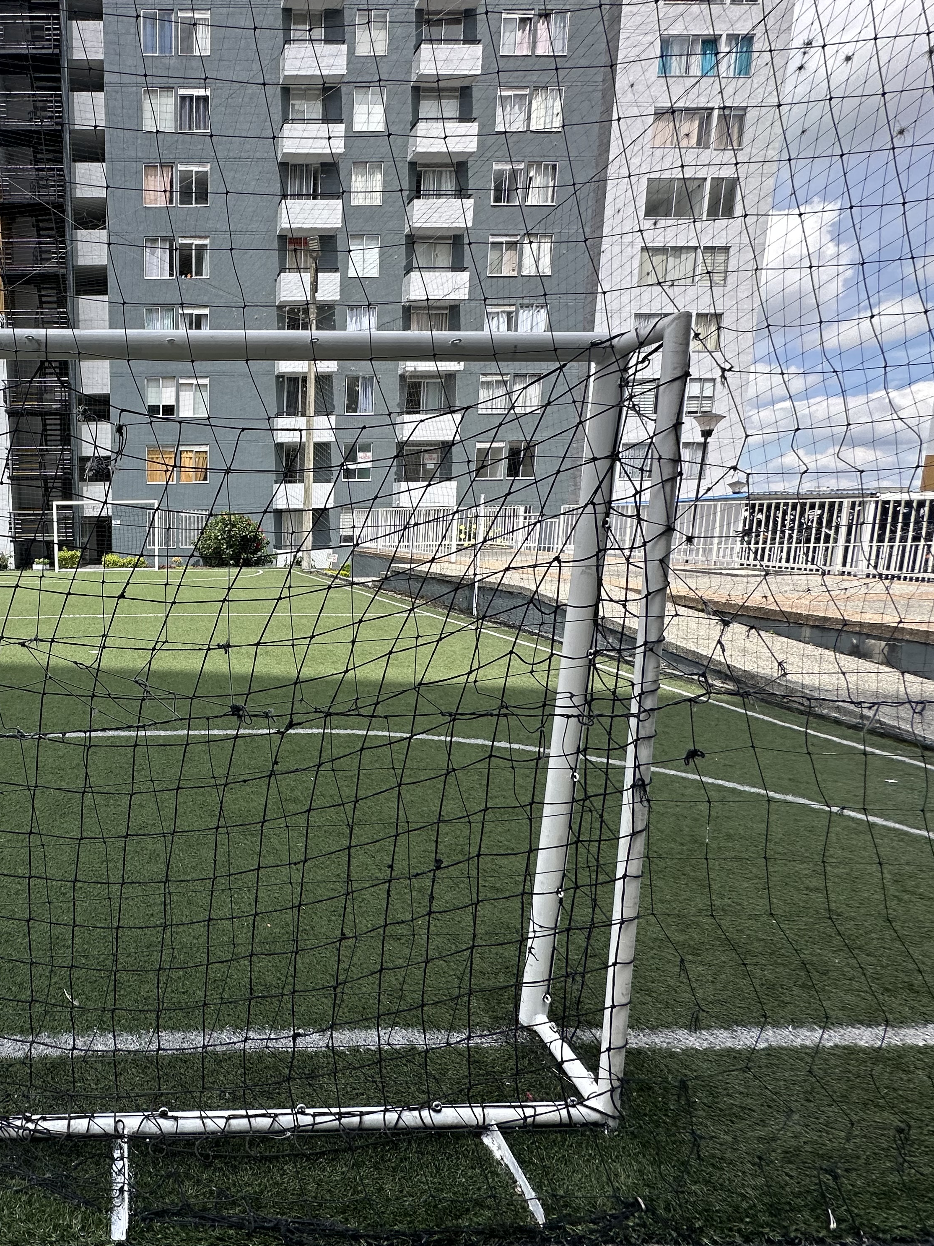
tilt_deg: -10.0
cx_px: 125
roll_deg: +0.0
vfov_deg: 84.7
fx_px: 684
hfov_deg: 60.2
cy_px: 623
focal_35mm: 19
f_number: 2.2
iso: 40
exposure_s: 1/947
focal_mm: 2.22
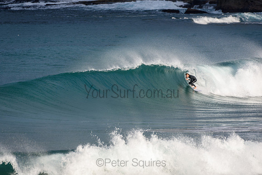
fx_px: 5459
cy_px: 88
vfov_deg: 1.8
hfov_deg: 2.7
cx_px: 131
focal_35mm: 750
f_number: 5.6
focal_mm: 500
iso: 320
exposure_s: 1/2000
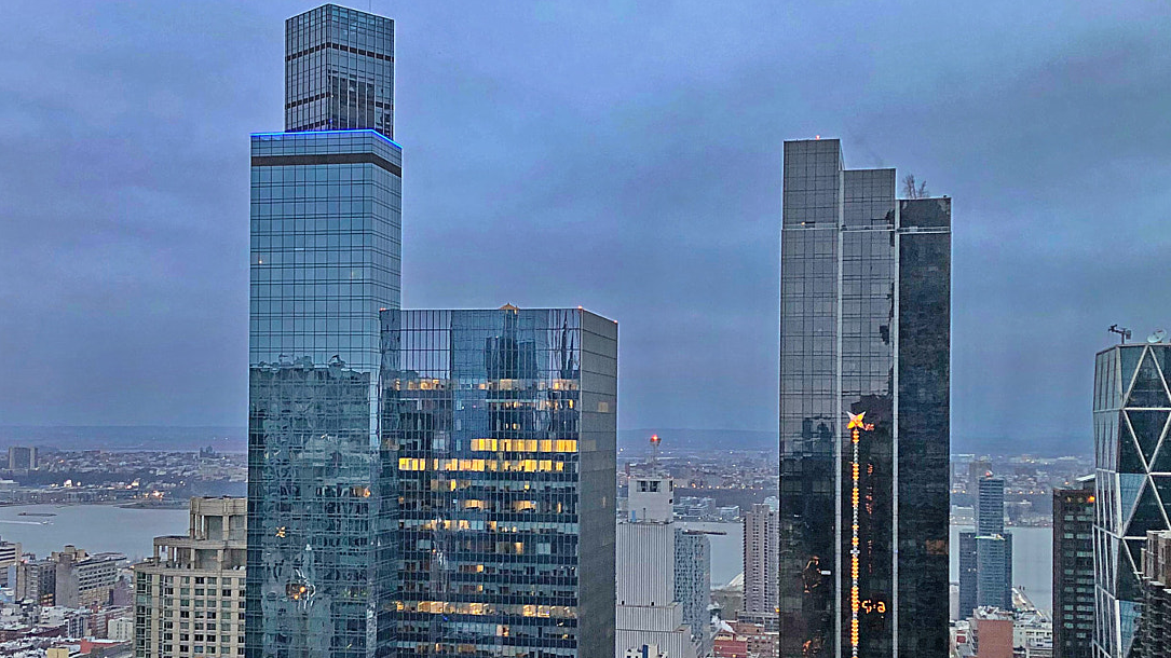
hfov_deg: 45.4
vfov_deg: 26.4
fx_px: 1397
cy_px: 402
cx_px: 541
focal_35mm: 45
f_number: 1.8
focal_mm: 4
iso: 40
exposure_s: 1/17
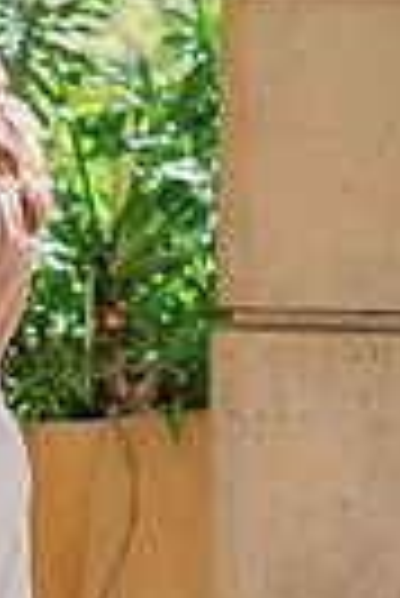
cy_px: 342
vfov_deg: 7.2
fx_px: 4771
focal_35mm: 287
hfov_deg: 4.8
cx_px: -209
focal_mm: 85
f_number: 1.6
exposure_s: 1/1250
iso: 160
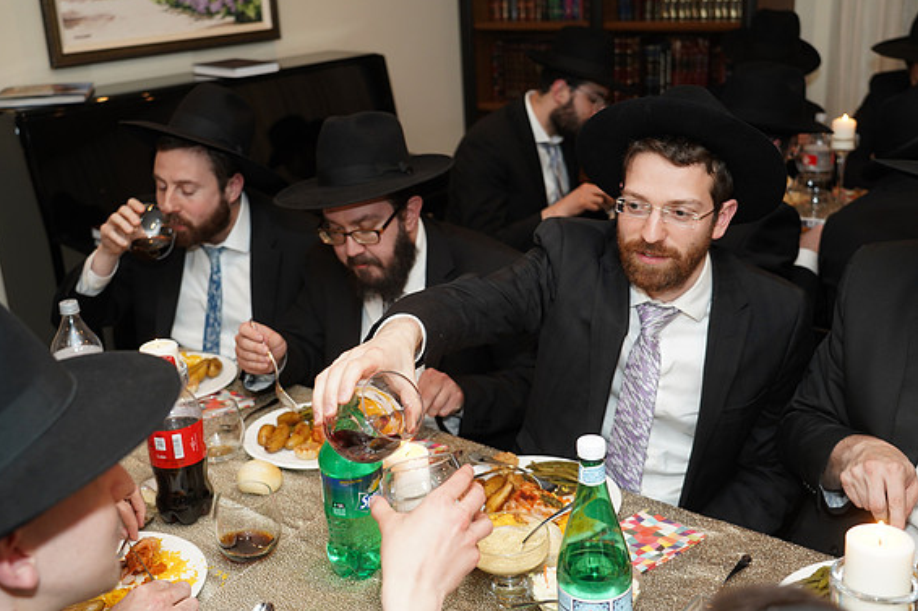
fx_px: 1020
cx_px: 451
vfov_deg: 33.4
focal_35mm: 40
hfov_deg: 48.5
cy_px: 306
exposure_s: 1/80
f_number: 4.5
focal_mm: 39
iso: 1000
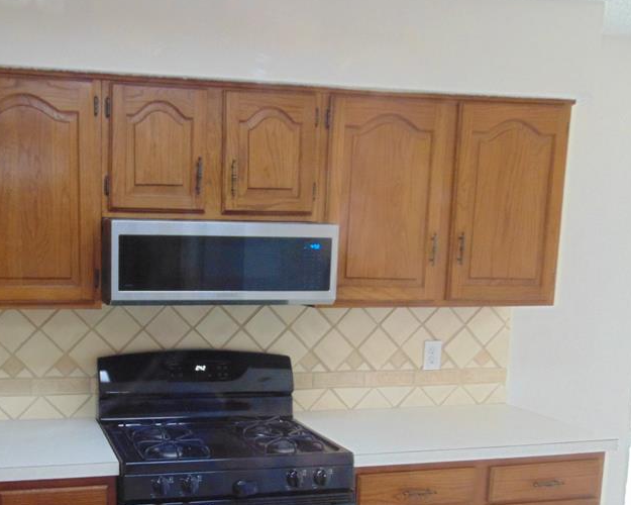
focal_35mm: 40
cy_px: 365
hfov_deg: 44.7
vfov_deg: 36.6
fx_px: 747
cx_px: 183
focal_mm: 4.5
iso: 320
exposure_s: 1/40
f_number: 3
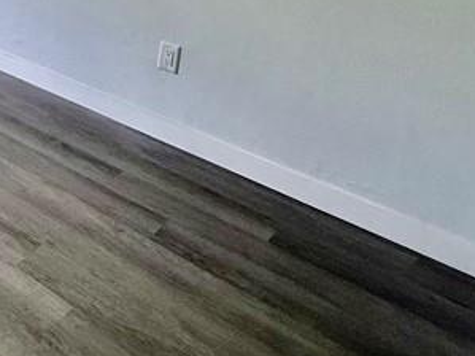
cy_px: -111
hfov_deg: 31.1
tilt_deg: -9.0
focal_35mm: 48
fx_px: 658
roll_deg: -2.3
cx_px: -140
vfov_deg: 25.8
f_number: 2.2
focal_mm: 2.22
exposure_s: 1/120
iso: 100
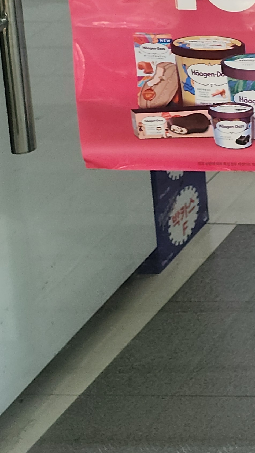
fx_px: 1454
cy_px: -182
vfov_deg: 16.5
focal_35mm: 121
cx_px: 914
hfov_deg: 7.8
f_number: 1.8
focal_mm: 5.4
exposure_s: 1/60
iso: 20
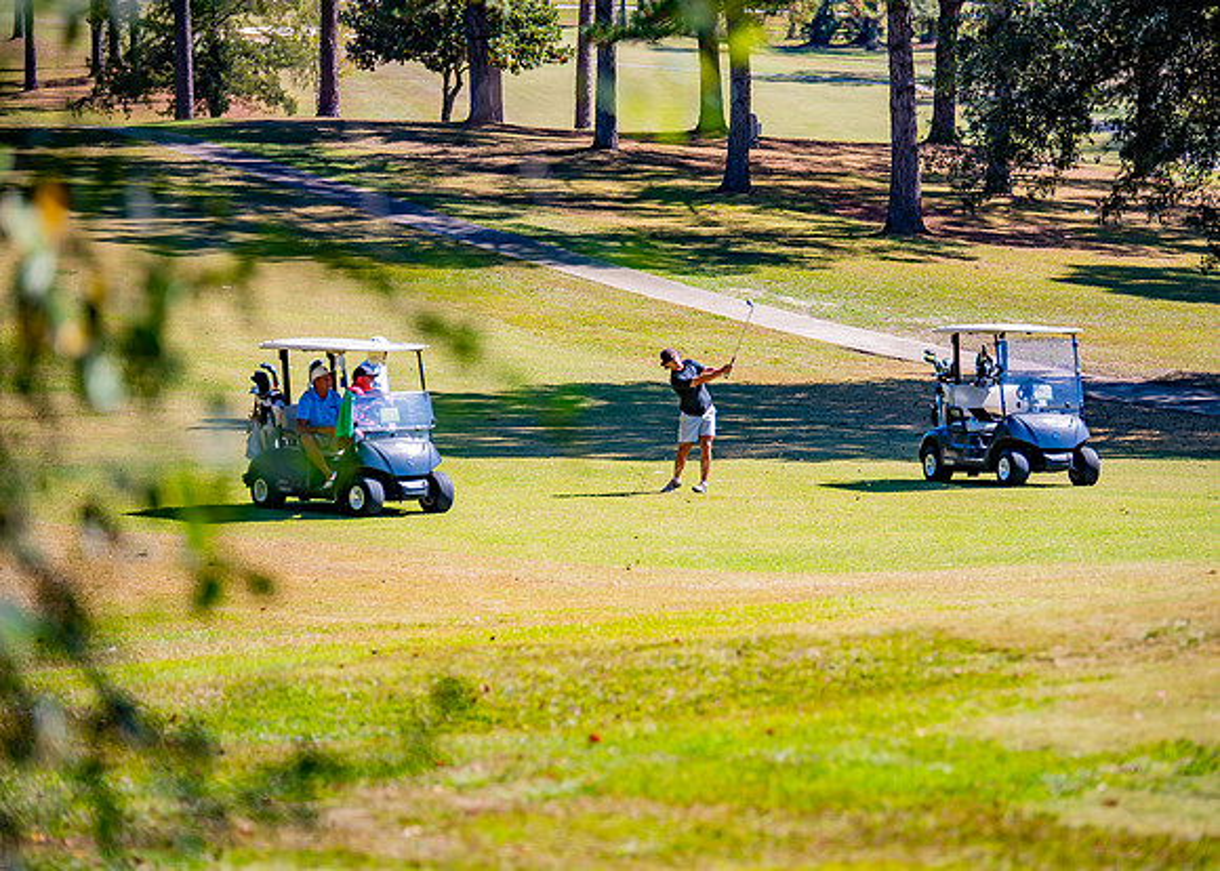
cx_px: 677
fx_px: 5127
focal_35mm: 148
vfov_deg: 9.7
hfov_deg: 13.6
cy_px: 446
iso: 100
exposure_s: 1/1250
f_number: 2.8
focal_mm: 135
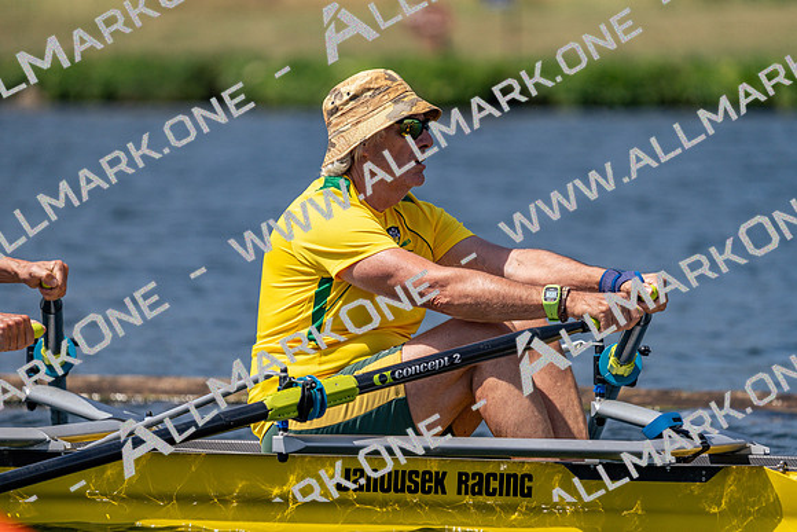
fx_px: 9677
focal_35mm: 437
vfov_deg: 3.1
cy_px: 266
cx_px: 398
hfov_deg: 4.7
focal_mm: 437
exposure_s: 1/2000
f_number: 6.3
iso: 200
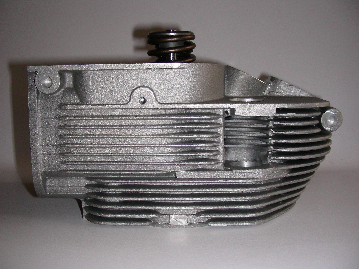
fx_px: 394
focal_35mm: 38
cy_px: 134
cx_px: 180
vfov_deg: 37.7
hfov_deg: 49.0
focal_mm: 6.3
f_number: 3.5
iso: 50
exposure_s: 1/60.1
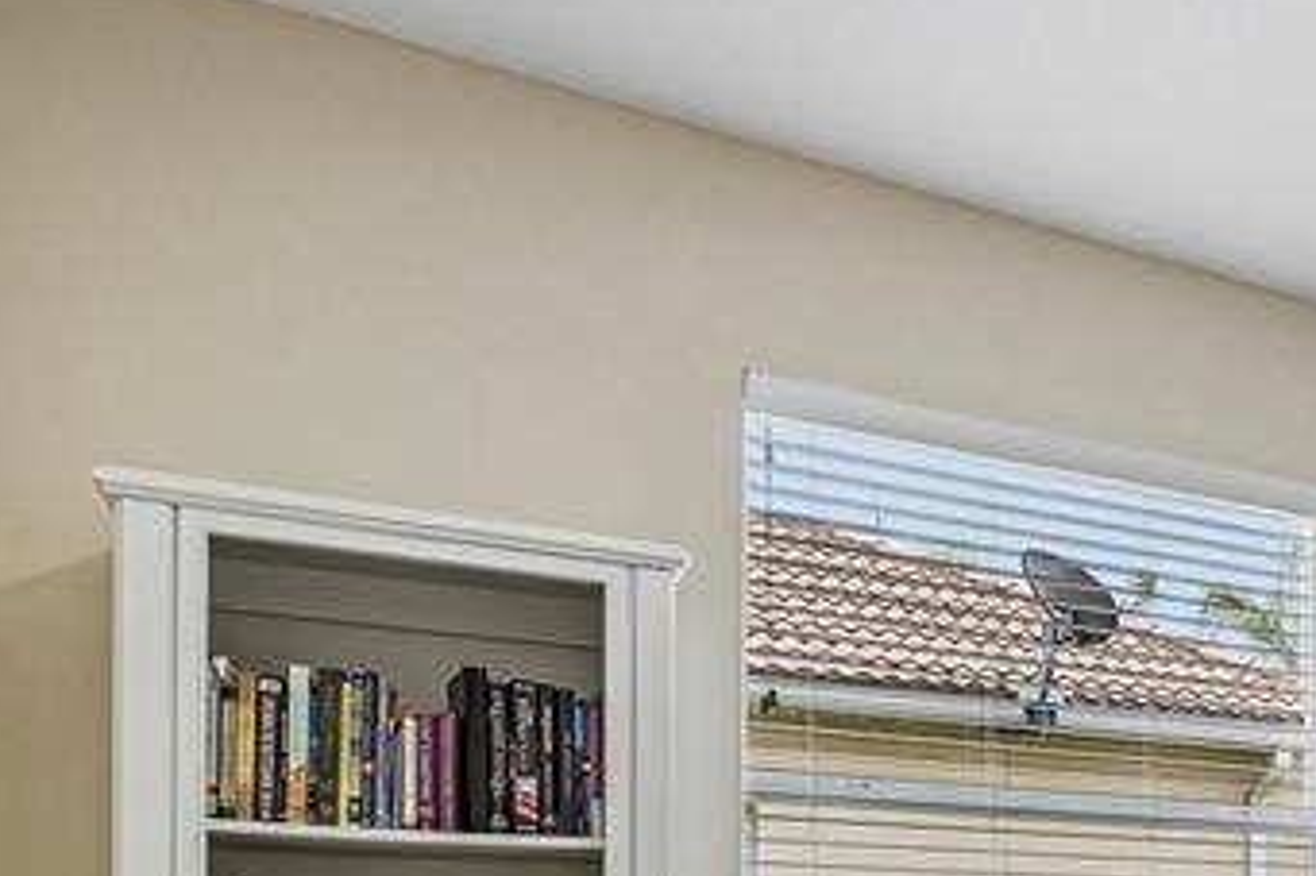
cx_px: 1389
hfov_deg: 39.4
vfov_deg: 28.6
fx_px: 1535
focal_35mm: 42
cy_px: 984
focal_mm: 14
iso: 400
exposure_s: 1/100
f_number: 8
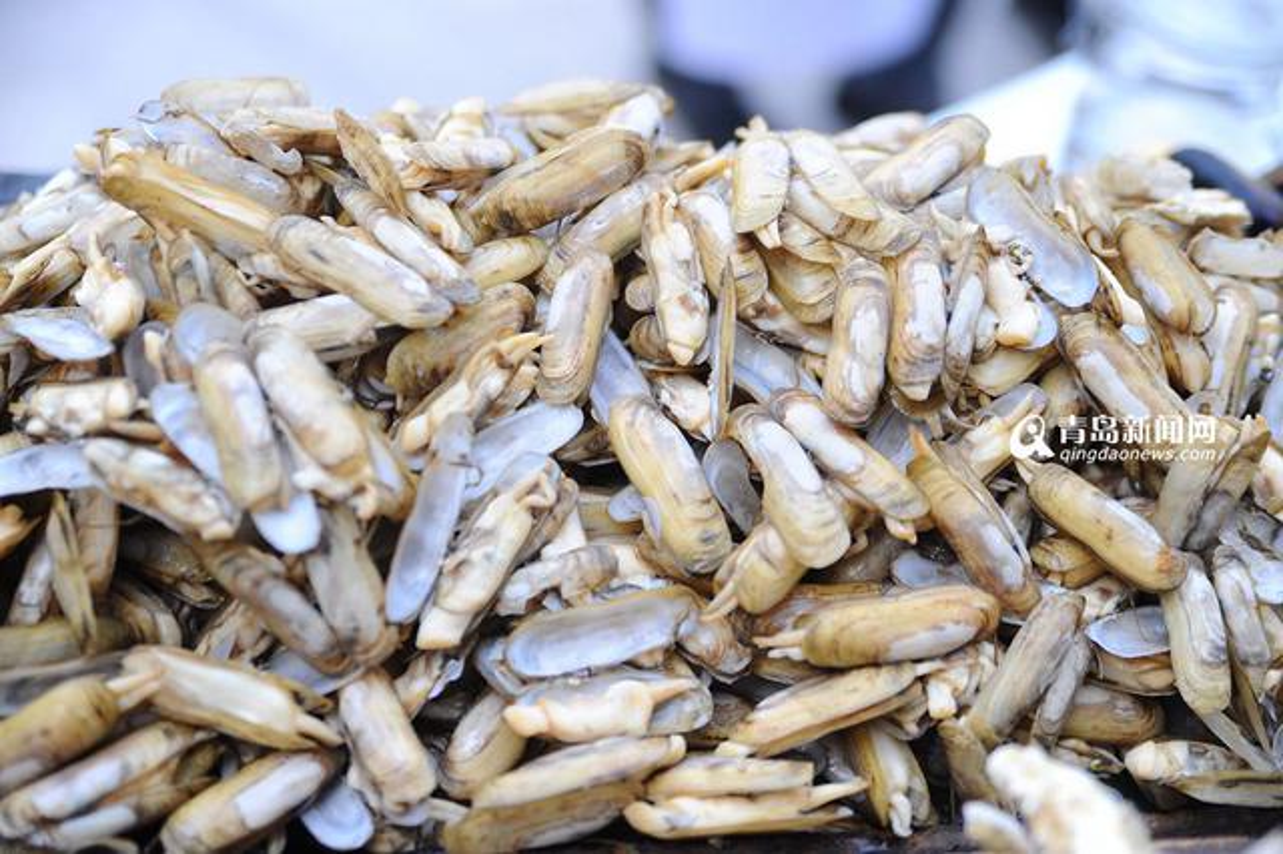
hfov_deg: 33.4
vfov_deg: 22.6
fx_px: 2137
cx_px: 642
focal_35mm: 60
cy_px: 427
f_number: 2.8
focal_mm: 60
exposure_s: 1/800
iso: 500
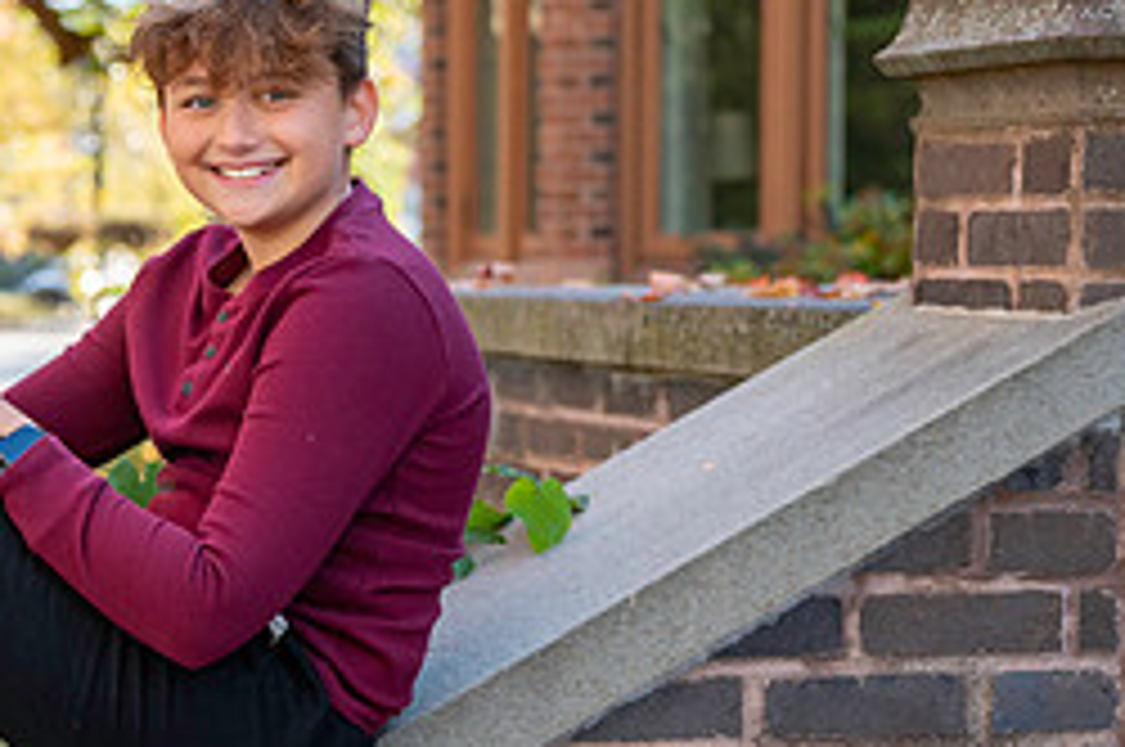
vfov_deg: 11.9
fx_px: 3589
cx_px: 148
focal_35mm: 115
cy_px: 374
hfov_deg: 17.6
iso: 1000
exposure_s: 1/1250
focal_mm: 48
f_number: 2.8
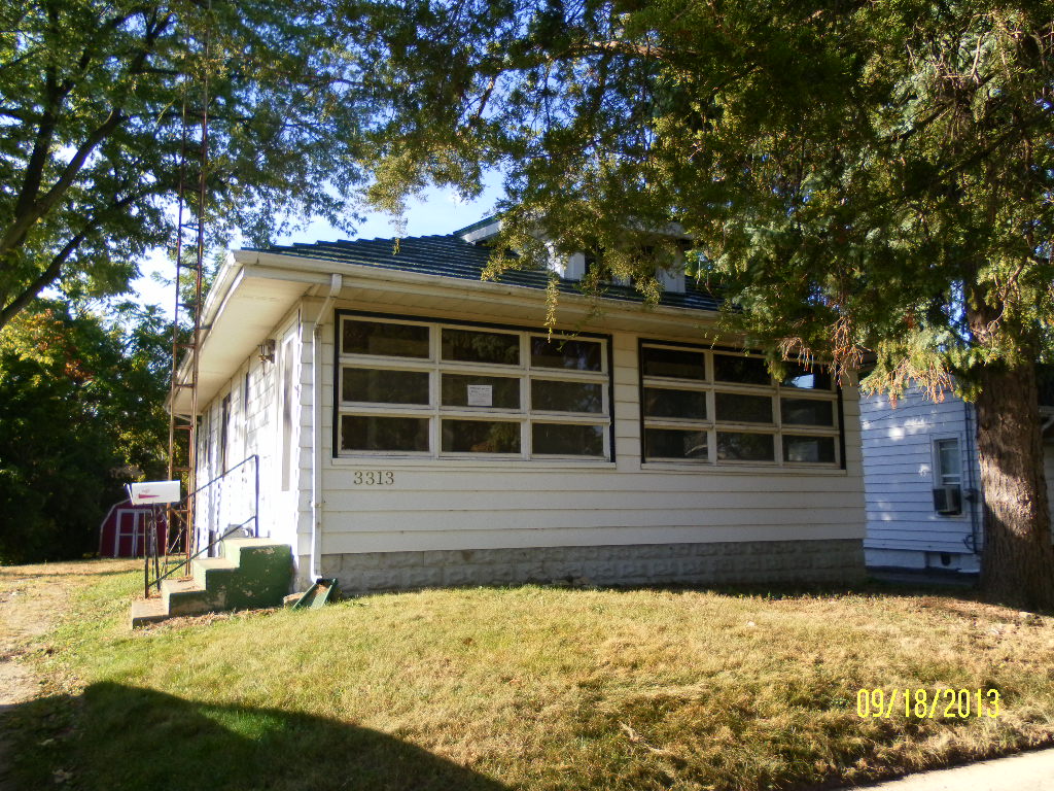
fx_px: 853
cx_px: 527
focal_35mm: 28
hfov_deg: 63.4
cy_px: 396
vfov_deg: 49.7
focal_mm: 4.9
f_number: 3.2
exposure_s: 1/250
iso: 80
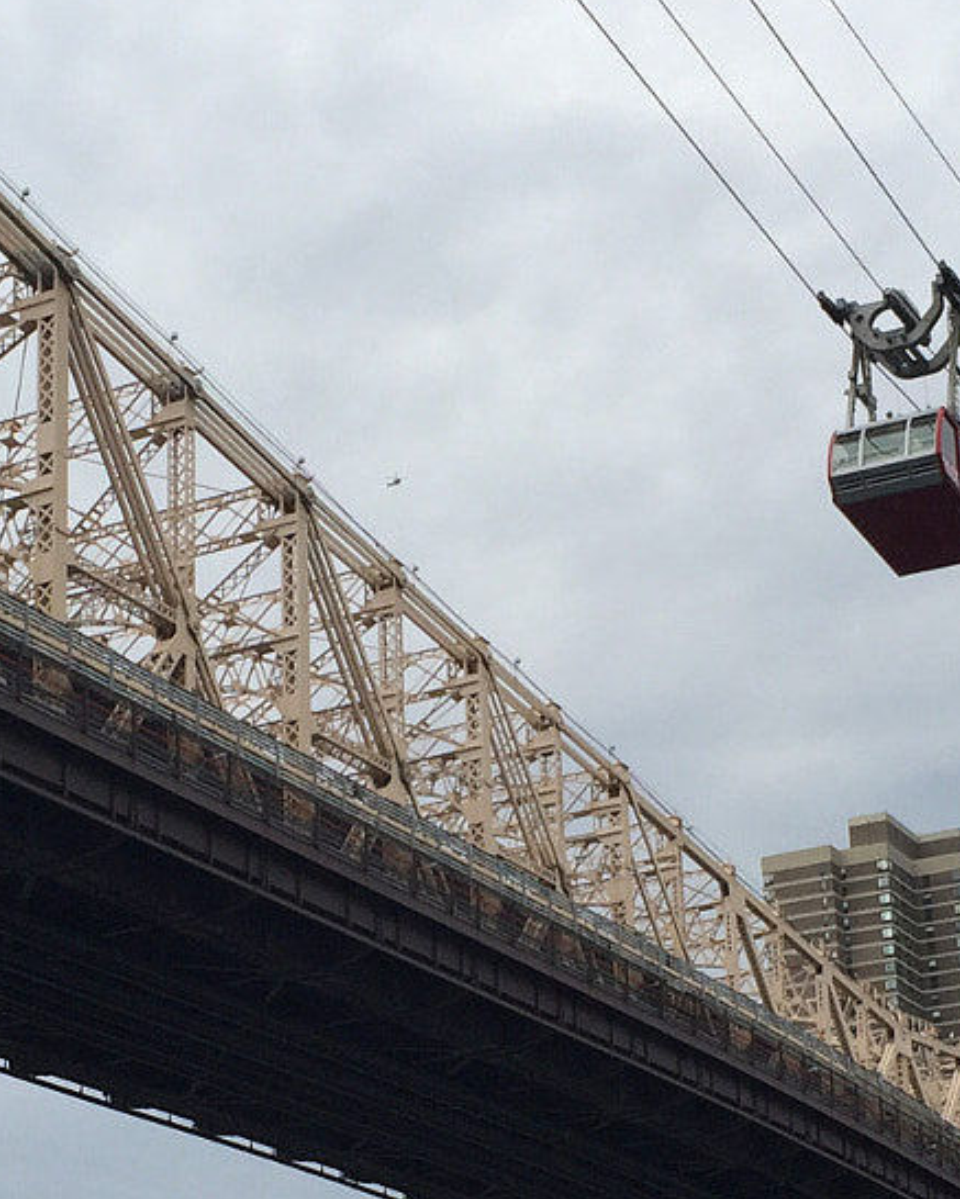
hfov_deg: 18.5
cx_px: 518
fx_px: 2947
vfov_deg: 22.8
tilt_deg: +15.3
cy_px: 918
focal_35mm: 83
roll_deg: +1.0
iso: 32
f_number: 2.2
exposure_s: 1/1522
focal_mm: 4.15
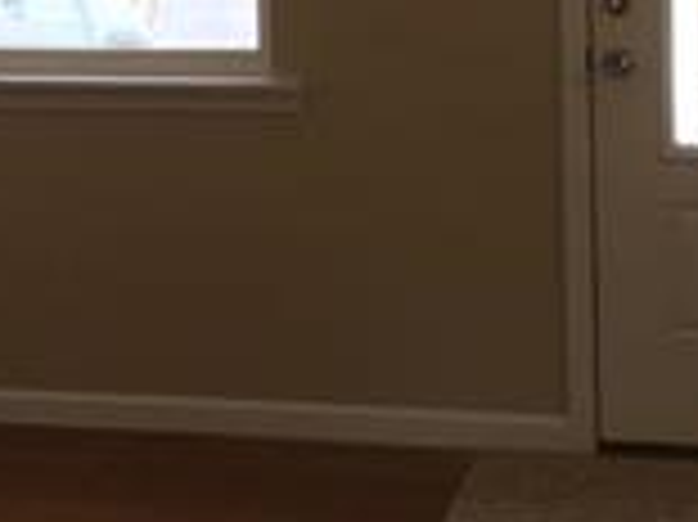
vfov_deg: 12.1
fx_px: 2418
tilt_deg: -3.1
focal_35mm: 120
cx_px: 189
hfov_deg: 16.4
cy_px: -40
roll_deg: +1.4
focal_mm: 4.15
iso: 25
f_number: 2.2
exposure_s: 1/40
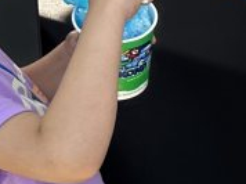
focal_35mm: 173
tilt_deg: -34.3
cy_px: -11
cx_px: 697
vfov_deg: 8.5
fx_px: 1228
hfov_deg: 9.4
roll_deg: -1.6
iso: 80
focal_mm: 6.86
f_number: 1.78
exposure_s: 1/552
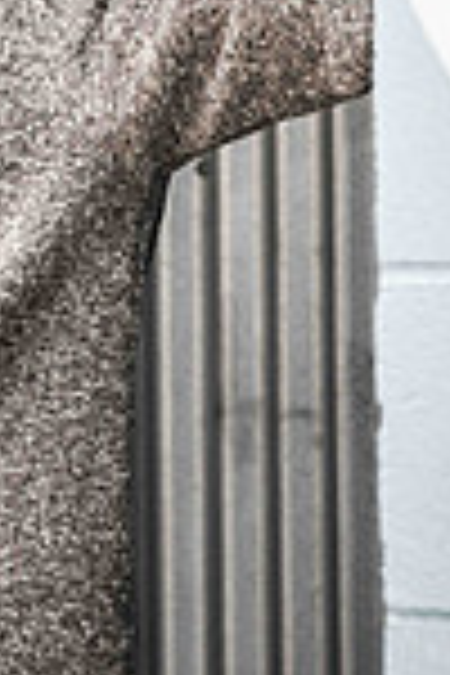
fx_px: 7049
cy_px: 9
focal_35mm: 376
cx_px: -126
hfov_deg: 3.6
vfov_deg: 5.5
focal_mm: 125
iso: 1600
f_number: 5
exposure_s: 1/1250
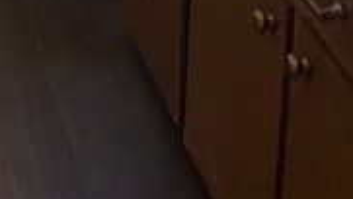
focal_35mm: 148
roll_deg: -2.0
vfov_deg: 7.4
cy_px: -355
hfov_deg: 14.4
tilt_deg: -11.3
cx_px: 76
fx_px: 1386
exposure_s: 1/120
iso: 100
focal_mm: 6.86
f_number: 1.78
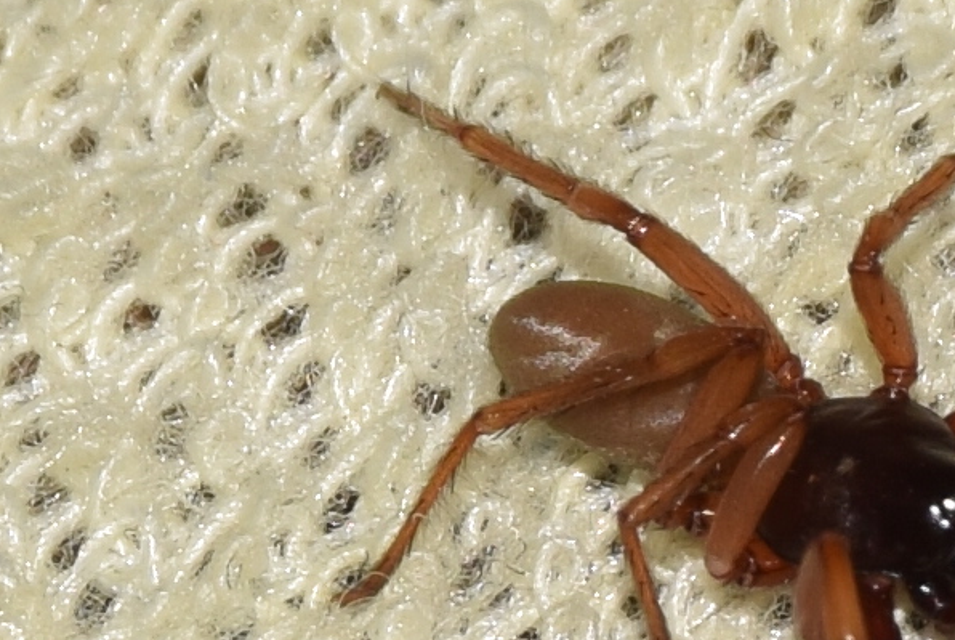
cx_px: 817
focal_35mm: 338
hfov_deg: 6.1
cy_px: 666
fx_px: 8979
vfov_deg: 4.1
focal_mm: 105
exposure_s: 1/160
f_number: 13
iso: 100
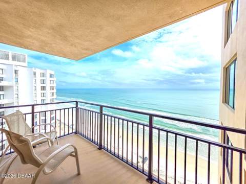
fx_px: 92
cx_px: 123
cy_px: 92
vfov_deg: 89.9
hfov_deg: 106.2
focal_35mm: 13
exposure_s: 1/4000
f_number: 1.9
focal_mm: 2.2
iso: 40
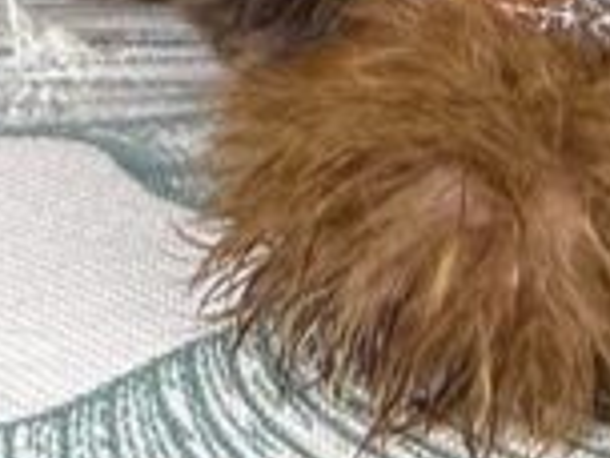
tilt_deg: -9.7
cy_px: -510
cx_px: 1027
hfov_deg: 11.5
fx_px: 2855
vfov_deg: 8.6
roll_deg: +1.5
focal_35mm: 162
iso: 125
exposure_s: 1/120
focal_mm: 2.22
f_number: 2.2
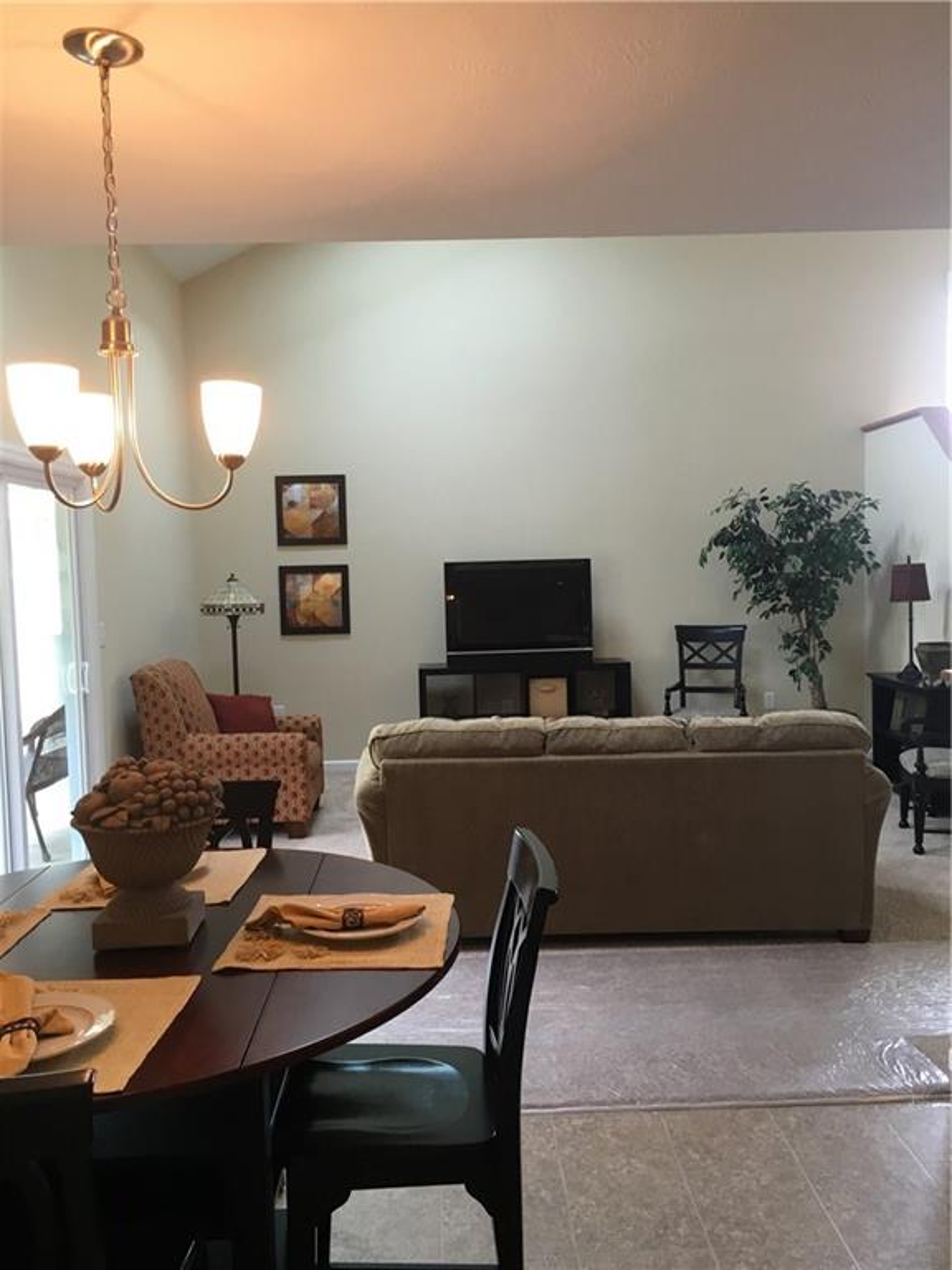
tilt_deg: -2.8
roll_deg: +1.3
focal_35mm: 29
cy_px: 635
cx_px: 476
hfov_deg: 48.2
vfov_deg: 61.7
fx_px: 1063
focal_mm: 4.15
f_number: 2.2
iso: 64
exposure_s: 1/30
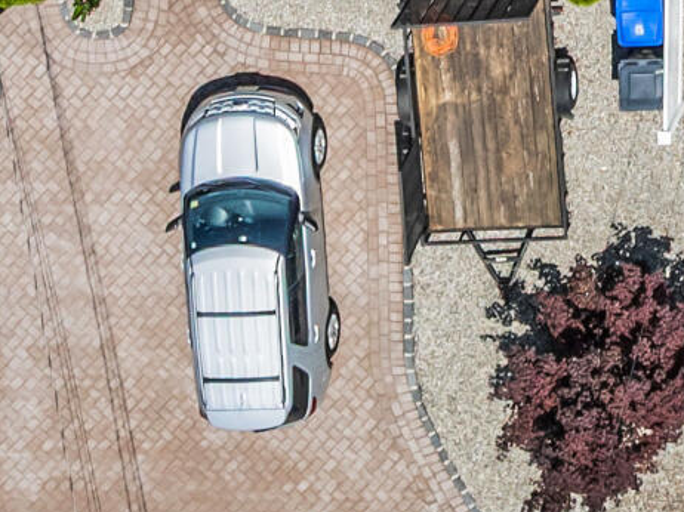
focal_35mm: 156
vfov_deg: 8.1
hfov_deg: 11.8
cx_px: 1167
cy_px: -1025
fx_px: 3081
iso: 160
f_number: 2.8
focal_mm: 12.29
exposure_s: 1/2500
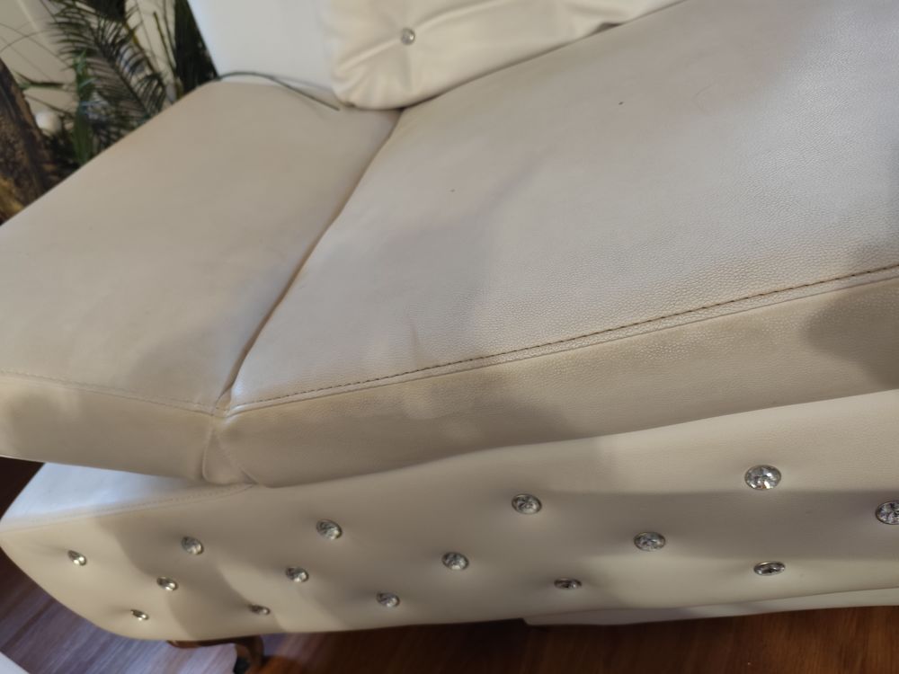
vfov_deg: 58.9
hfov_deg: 73.9
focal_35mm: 23
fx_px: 597
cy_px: 337
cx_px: 450
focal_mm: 6.19
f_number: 1.65
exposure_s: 1/25
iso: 1250
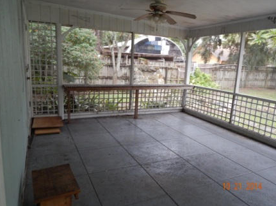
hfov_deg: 67.3
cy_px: 101
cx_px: 140
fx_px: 207
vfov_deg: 53.0
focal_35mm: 26
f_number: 3.1
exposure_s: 1/60
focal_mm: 4.5
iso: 400
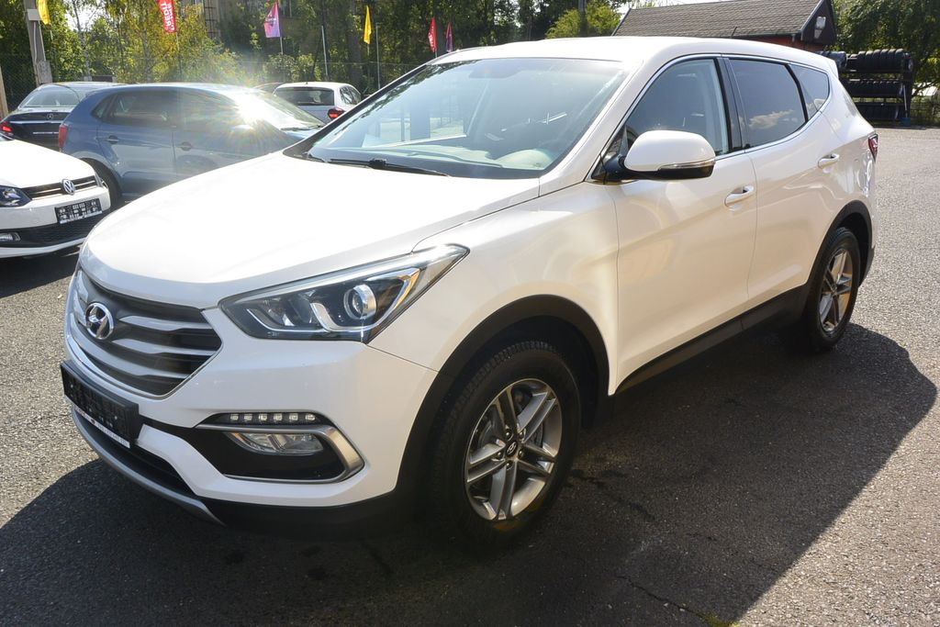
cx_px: 470
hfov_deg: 63.7
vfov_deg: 45.0
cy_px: 314
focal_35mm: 29
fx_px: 757
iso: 160
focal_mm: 11
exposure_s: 1/250
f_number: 8
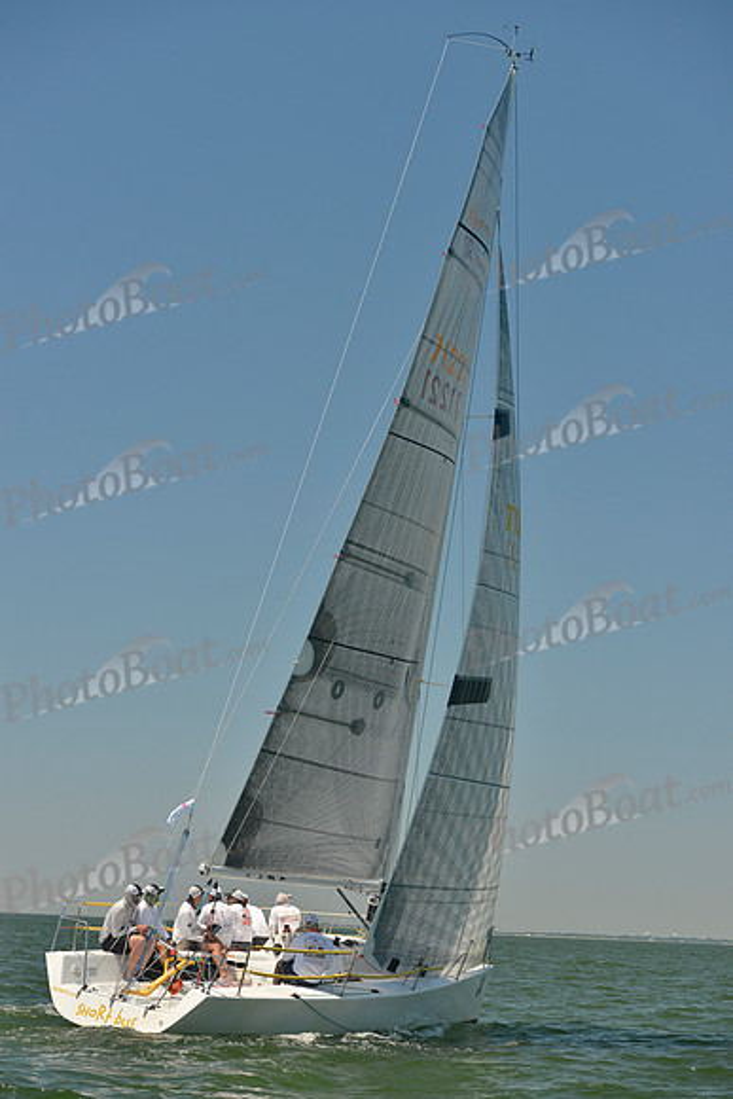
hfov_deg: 19.5
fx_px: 2136
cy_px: 550
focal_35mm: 70
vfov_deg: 28.8
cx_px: 366
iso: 200
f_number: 6.3
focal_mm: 70
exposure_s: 1/640
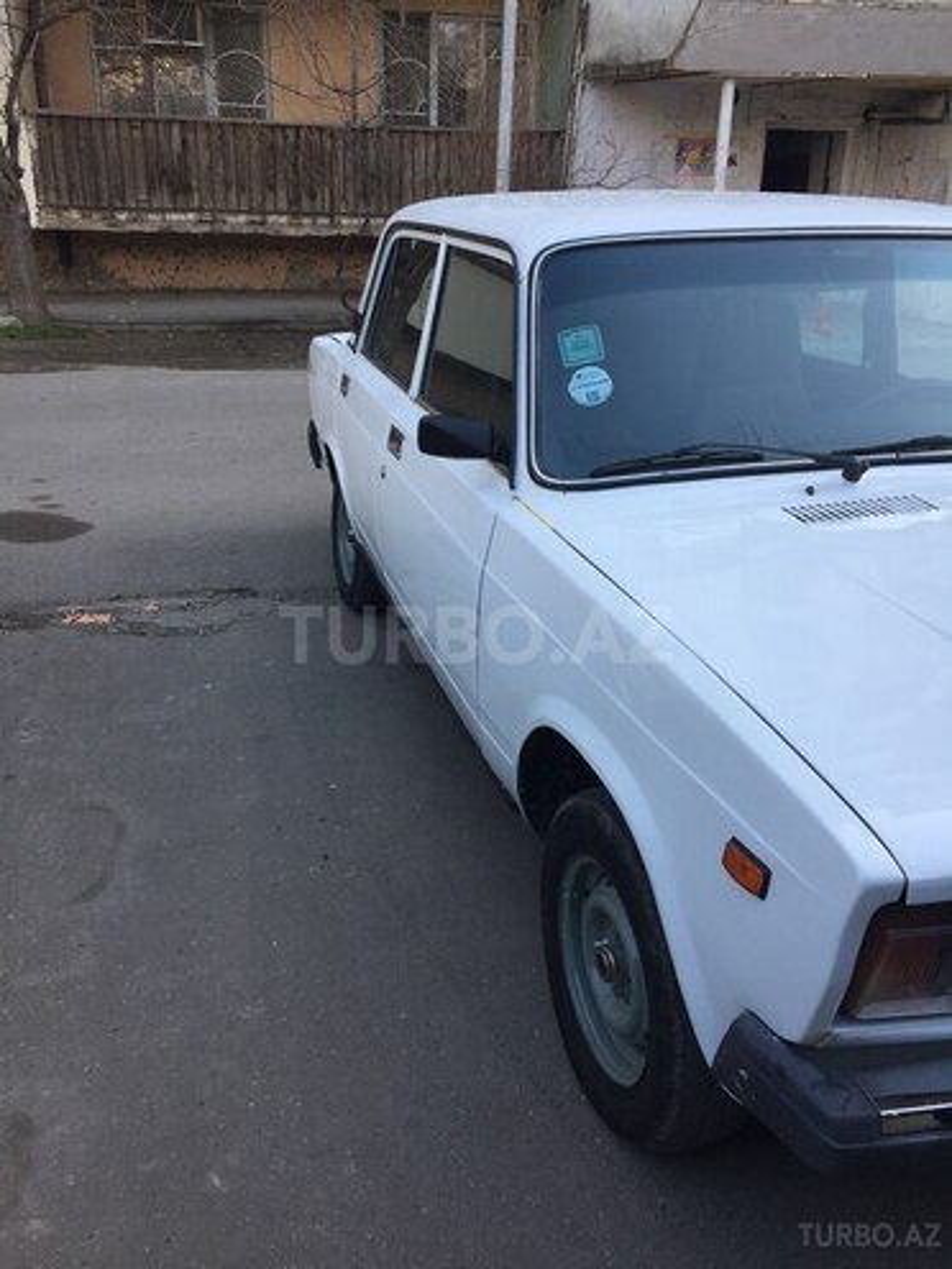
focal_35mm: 29
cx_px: 476
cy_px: 634
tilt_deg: -21.7
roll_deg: -1.2
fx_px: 1063
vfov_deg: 61.7
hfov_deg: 48.2
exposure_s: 1/327
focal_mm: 4.15
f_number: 2.2
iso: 32
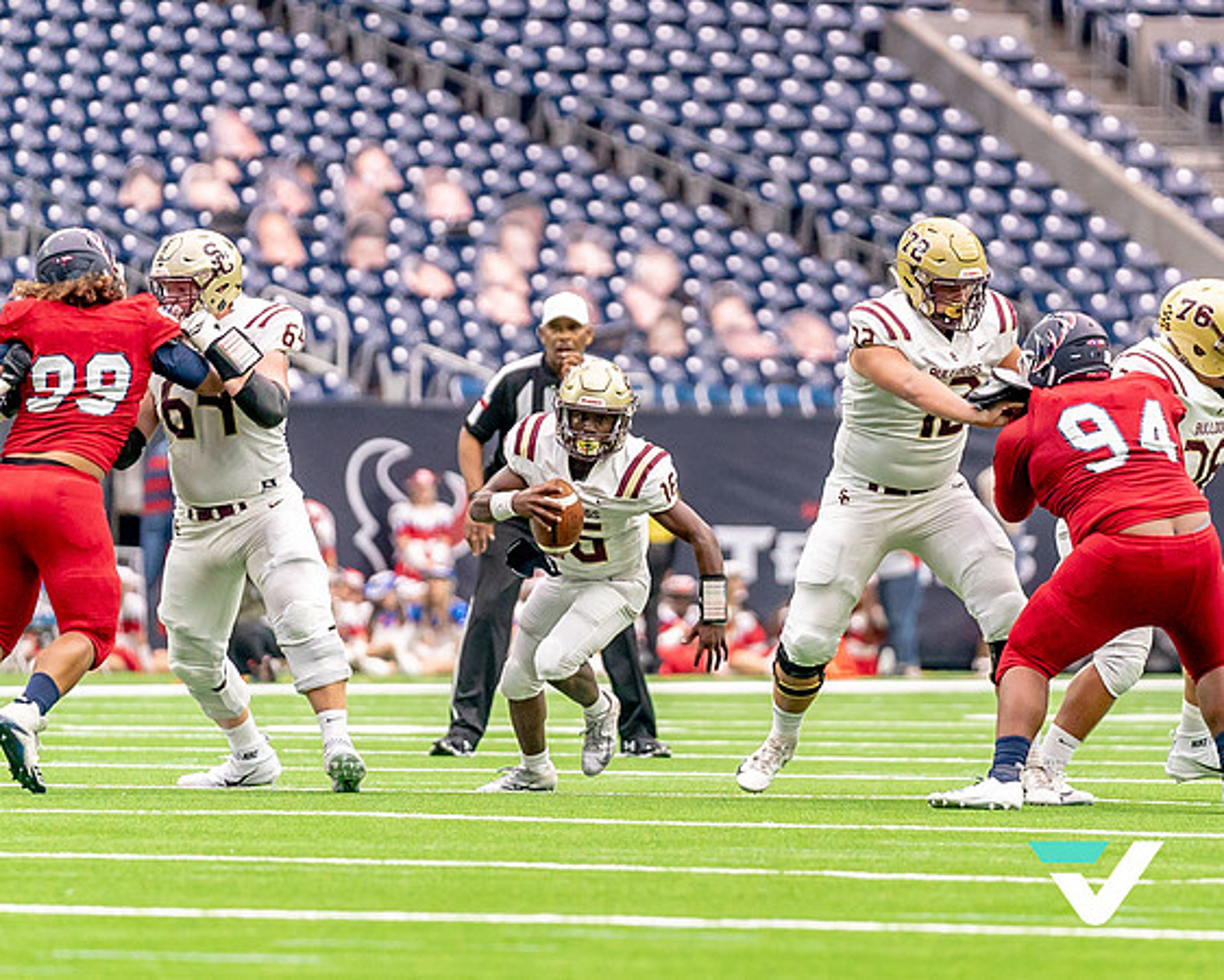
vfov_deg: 3.9
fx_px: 14372
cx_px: 749
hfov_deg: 4.9
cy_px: 370
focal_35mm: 397
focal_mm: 200
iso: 2000
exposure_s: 1/2000
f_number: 2.8
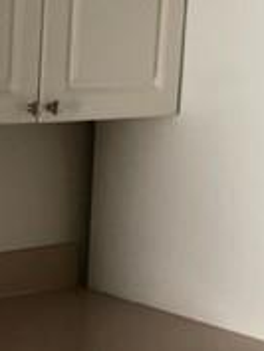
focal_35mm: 94
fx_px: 955
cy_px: 252
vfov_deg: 20.7
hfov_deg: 14.4
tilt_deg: -11.5
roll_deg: +0.2
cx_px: -163
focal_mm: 4.2
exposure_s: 1/30
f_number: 1.6
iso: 800
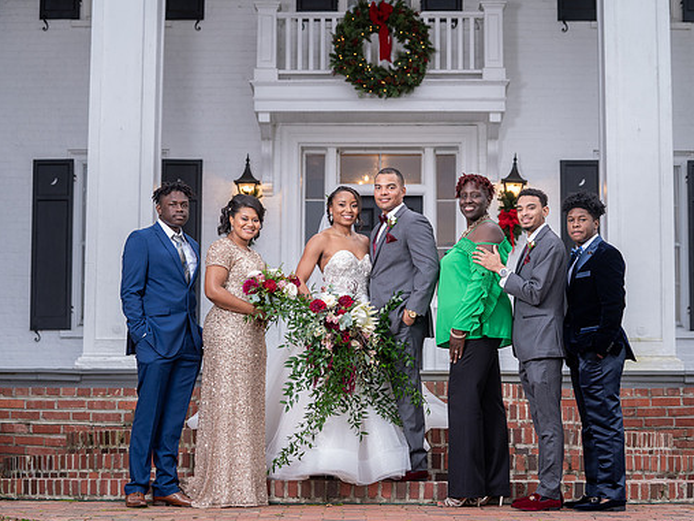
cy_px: 266
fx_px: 1824
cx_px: 389
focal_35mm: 91
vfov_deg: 16.2
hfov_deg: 21.5
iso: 640
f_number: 4
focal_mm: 81
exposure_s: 1/200
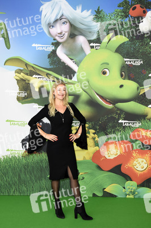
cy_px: 114
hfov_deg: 23.7
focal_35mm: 57
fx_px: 359
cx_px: 76
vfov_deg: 35.1
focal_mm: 38
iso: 800
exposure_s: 1/160
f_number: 5.6
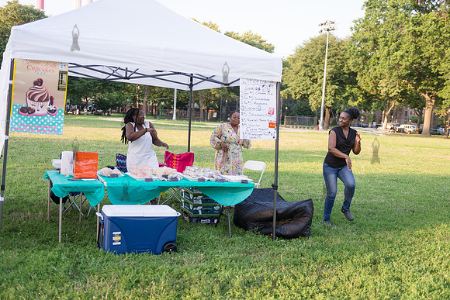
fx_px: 500
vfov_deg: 33.4
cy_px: 150
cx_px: 225
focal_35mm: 40
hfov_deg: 48.4
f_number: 2.8
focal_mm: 40
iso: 400
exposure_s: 1/1000
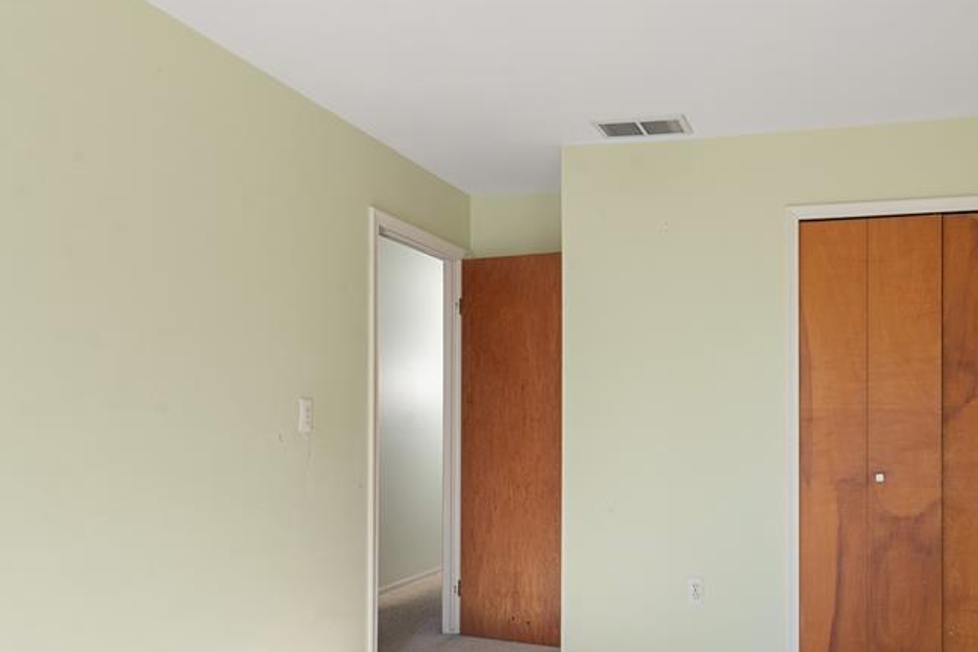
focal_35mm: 27
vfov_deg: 47.1
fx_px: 733
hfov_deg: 63.6
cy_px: 436
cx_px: 728
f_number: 9
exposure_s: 1/50
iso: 320
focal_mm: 17
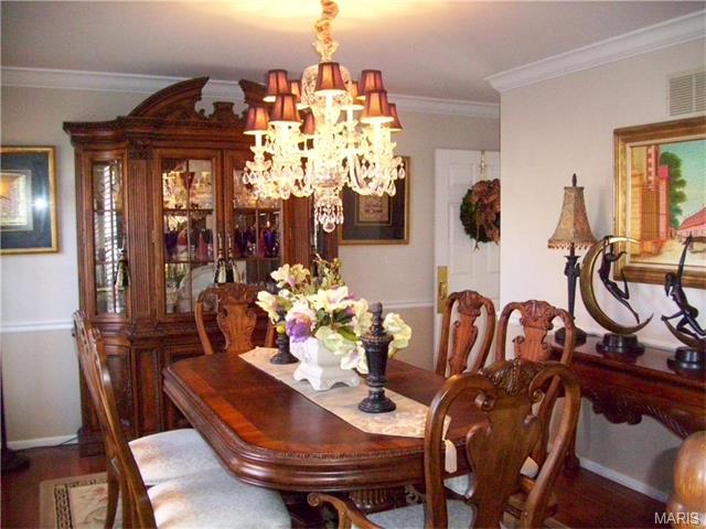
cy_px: 264
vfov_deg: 44.2
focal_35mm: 32
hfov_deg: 56.8
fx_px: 653
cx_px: 353
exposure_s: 1/40
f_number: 2.9
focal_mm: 5.7
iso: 640
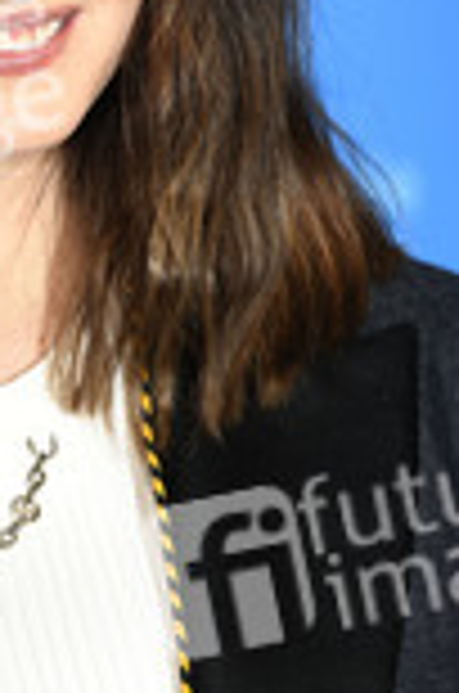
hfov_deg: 2.6
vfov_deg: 4.0
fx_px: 10008
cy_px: 328
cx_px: -36
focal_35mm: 521
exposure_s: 1/400
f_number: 3.5
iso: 640
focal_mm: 200
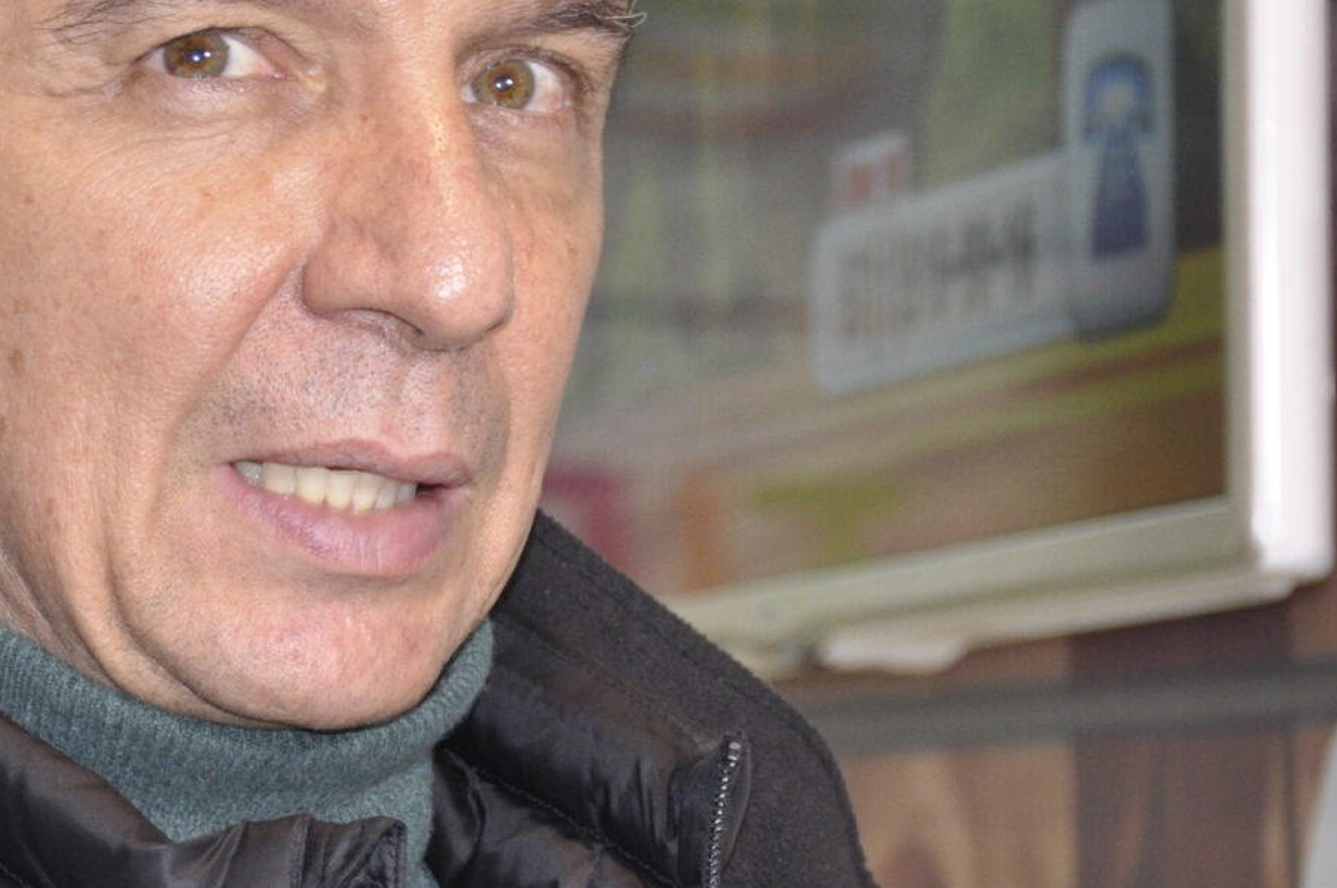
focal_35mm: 282
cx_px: 268
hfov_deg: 7.3
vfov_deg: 4.9
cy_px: 598
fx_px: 10460
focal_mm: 66
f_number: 5.3
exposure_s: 1/60
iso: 640
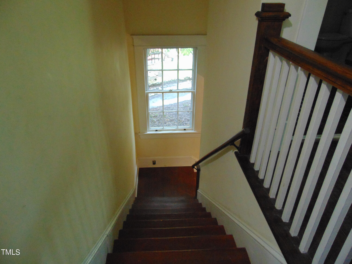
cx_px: 176
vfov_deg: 54.9
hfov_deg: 69.4
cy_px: 132
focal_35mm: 25
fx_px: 254
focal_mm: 4.5
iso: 400
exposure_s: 1/13
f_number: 3
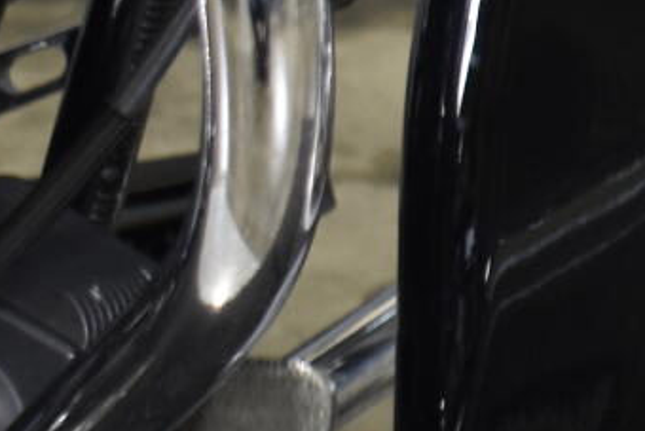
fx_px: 5377
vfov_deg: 4.6
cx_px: 1360
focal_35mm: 300
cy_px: 31
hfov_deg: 6.6
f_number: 4.5
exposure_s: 1/15
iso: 400
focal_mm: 34
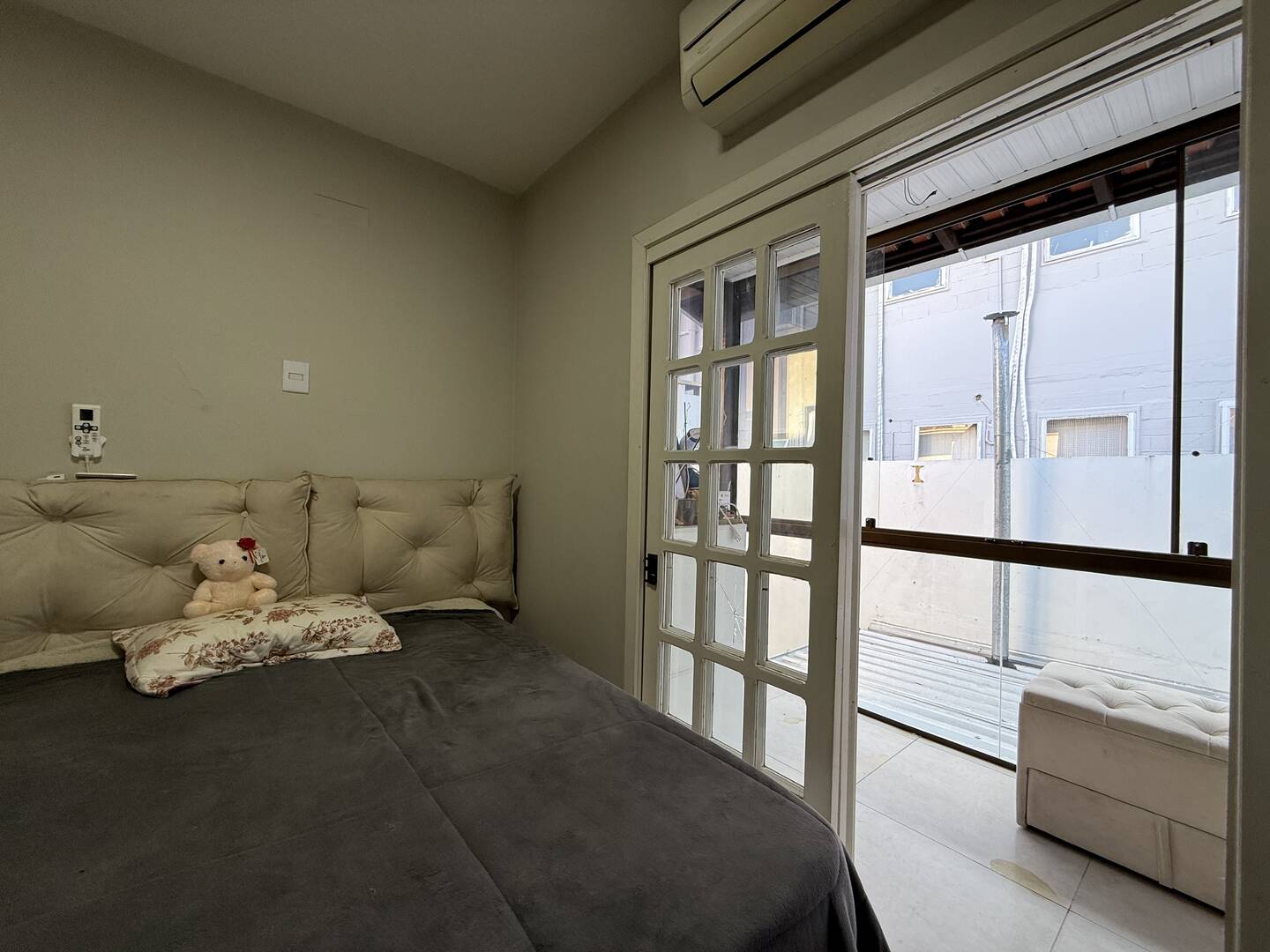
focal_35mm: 14
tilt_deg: +0.3
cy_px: 476
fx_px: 514
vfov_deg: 85.7
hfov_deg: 102.1
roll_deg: -1.5
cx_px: 635
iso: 80
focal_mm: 2.22
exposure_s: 1/99
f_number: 2.2
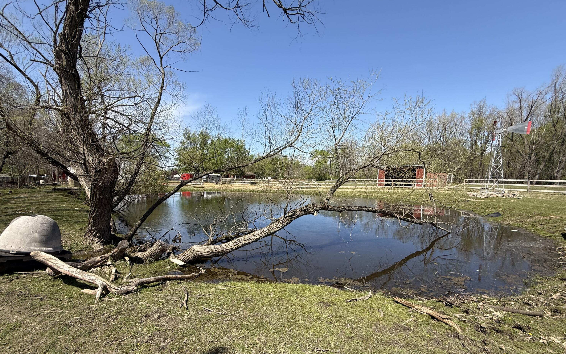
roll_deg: -0.6
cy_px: 203
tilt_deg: -5.9
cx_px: 282
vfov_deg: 74.4
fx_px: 231
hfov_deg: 101.5
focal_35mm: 15
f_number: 2.2
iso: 50
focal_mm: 2.22
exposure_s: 1/1399
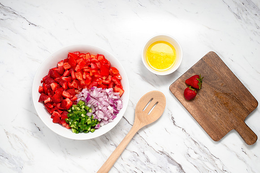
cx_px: 130
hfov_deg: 39.6
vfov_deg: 27.0
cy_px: 86
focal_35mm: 50
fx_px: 361
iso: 250
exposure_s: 1/200
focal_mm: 50
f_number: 11
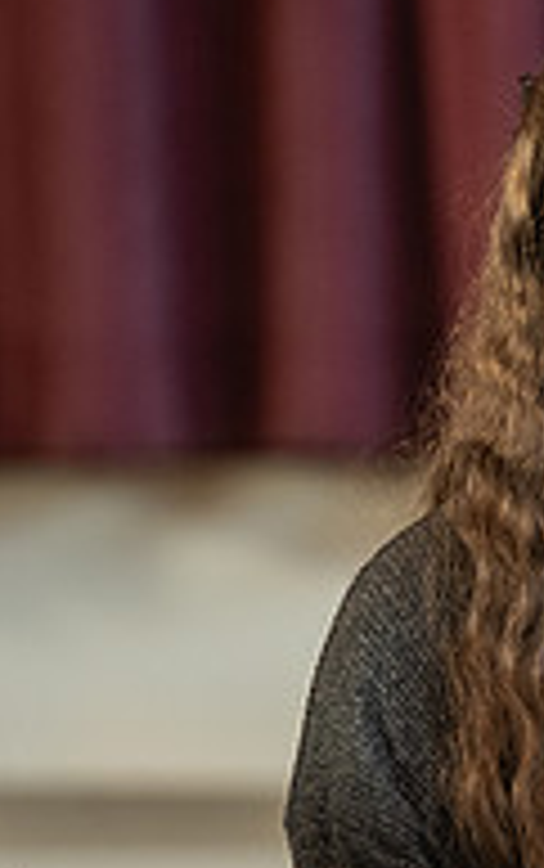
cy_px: 546
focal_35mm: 535
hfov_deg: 2.5
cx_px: 796
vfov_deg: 3.9
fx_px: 12663
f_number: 3.2
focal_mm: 175
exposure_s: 1/200
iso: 2500
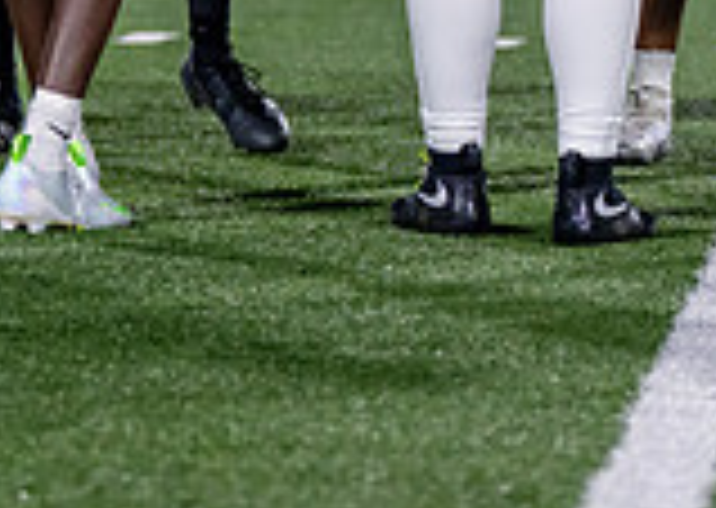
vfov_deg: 4.3
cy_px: -325
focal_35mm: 332
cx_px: 741
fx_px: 6740
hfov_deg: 6.1
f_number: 2.8
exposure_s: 1/1000
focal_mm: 82
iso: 1600
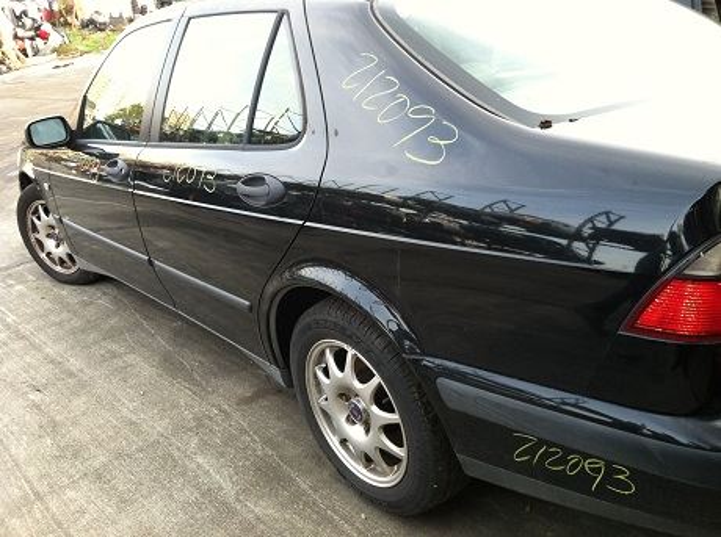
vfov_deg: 40.6
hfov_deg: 52.7
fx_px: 727
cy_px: 268
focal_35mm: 35
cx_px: 360
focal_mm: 3.85
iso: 100
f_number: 2.8
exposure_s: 1/50
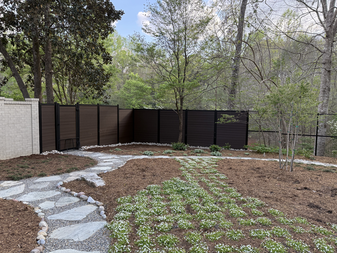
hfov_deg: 71.6
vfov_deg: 56.8
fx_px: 234
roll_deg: -1.3
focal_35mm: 24
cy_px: 126
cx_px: 168
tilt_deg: -4.3
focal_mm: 6.76
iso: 100
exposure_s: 1/325
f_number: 1.78
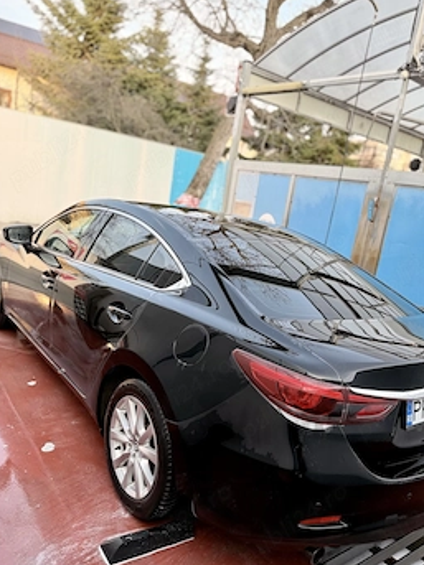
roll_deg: -9.5
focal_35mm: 28
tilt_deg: -12.2
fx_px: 458
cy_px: 300
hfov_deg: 49.6
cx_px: 236
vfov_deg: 63.4
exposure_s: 1/202
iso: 200
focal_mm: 6.76
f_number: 1.78
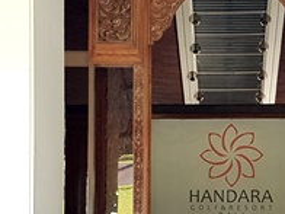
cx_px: 230
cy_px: 155
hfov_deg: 20.8
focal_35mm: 93
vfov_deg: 15.8
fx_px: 766
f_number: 1.7
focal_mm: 4.2
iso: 100
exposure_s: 1/120
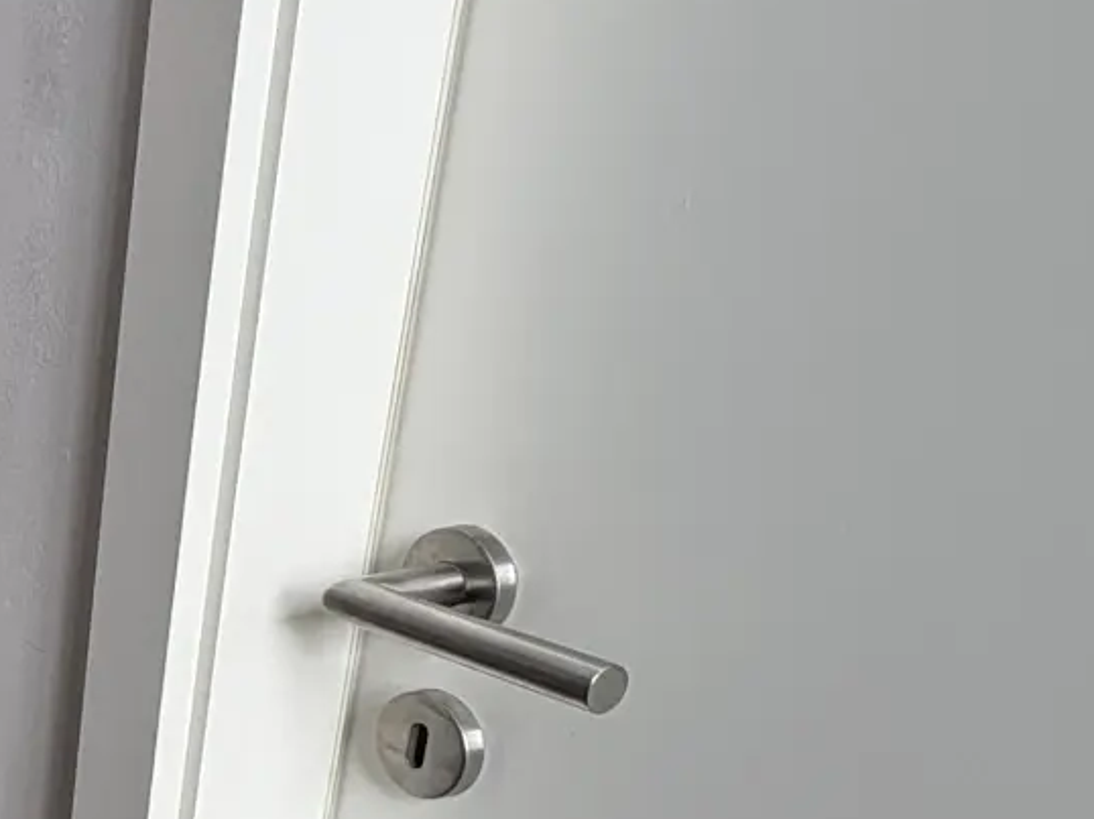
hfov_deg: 28.1
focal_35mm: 50
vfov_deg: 28.3
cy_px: 687
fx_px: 1579
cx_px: -476
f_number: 2.2
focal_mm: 2.22
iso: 40
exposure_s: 1/123
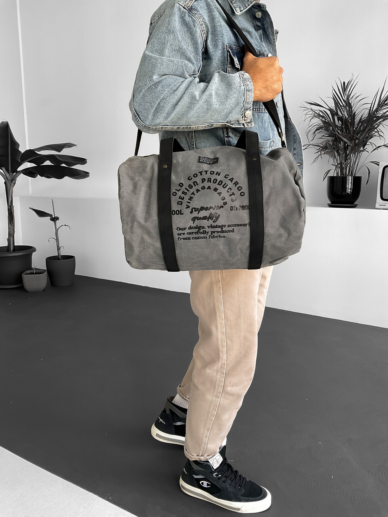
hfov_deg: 48.2
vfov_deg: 61.7
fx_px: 433
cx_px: 194
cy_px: 258
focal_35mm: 29
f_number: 1.8
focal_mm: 3
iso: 64
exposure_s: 1/120
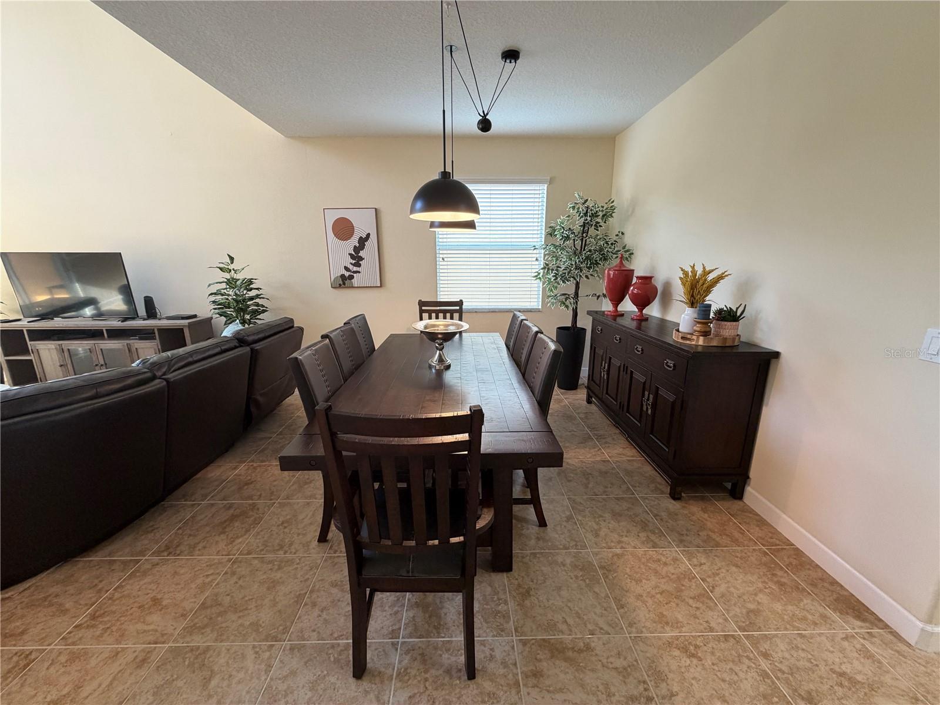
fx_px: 380
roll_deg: +0.1
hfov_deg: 102.1
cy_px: 352
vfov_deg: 85.7
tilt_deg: -13.4
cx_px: 470
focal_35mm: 14
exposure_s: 1/60
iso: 200
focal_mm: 2.22
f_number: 2.2
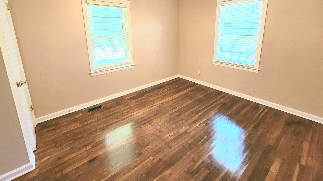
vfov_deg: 68.4
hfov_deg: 103.0
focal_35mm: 15
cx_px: 160
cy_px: 59
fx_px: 128
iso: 200
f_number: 2.2
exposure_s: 1/59.2
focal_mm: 2.2
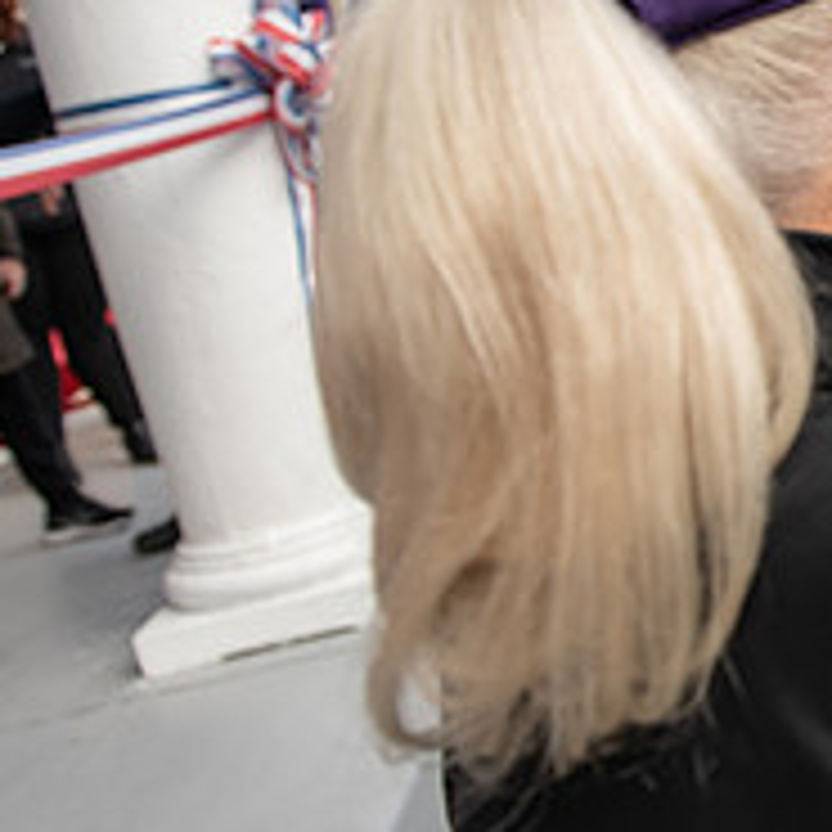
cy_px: 241
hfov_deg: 23.0
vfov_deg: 26.6
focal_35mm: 64
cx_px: 1160
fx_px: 1740
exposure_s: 1/320
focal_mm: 24
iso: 200
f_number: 3.5
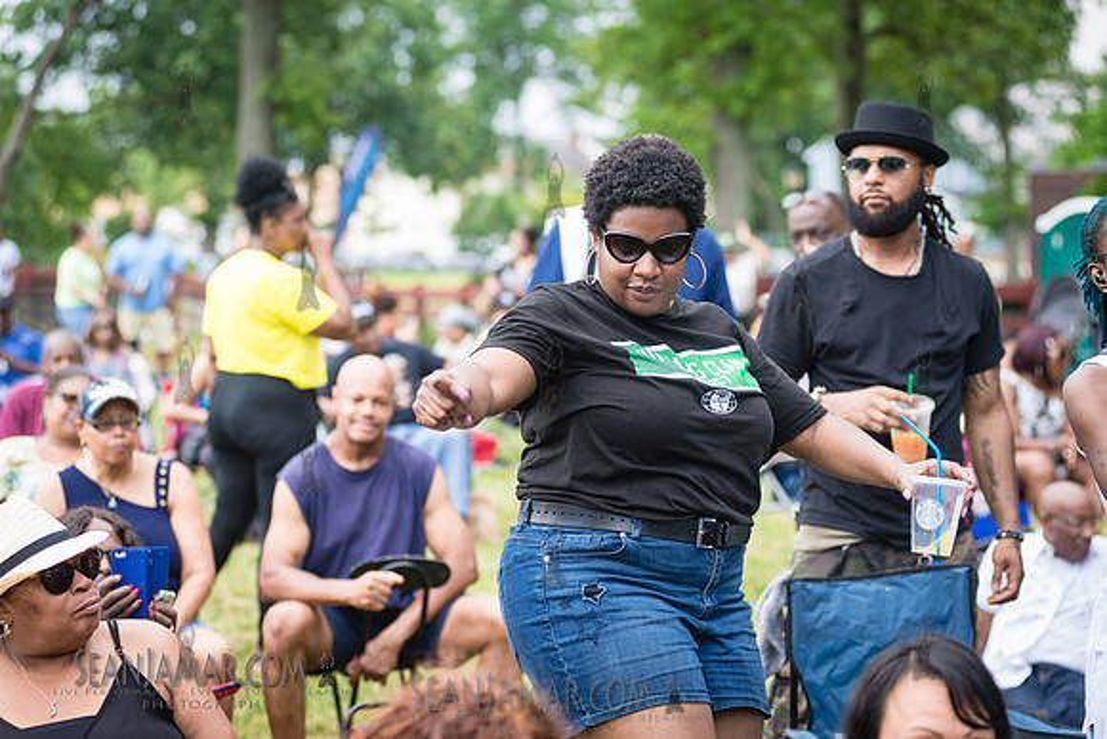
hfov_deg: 22.1
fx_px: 2830
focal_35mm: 92
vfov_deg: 14.9
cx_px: 554
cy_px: 370
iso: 640
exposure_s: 1/200
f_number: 4
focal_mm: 92
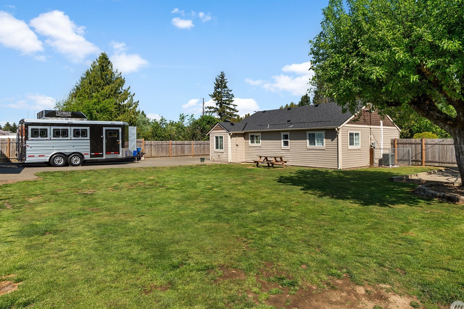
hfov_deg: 78.3
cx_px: 259
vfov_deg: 57.1
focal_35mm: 22
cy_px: 142
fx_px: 284
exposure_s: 1/800
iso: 640
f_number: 7.1
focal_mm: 19
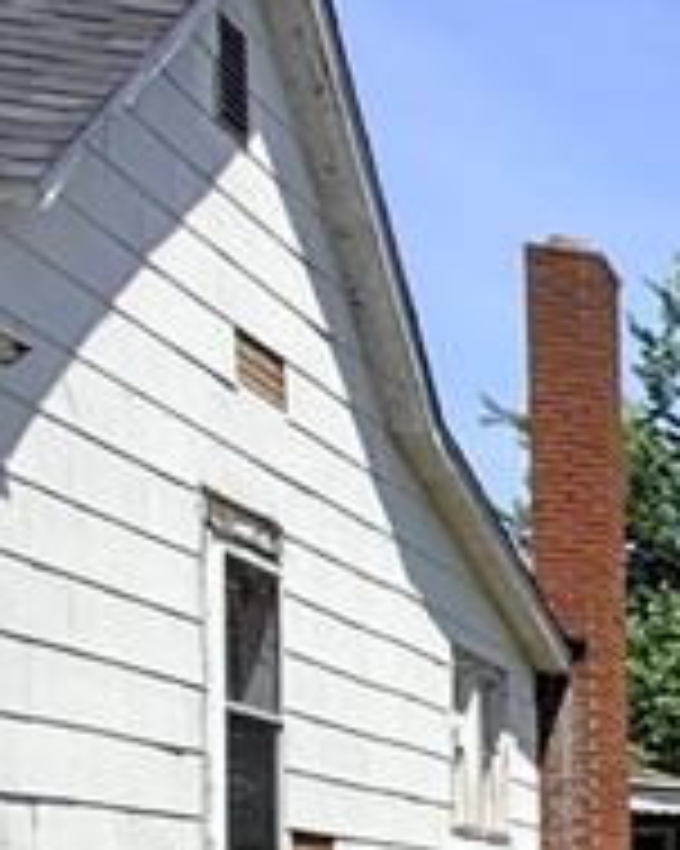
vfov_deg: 23.9
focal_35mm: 74
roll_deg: +0.1
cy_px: 953
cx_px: 2157
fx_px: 1863
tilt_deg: +0.4
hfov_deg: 10.8
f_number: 2.2
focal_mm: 2.22
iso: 50
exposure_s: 1/1534
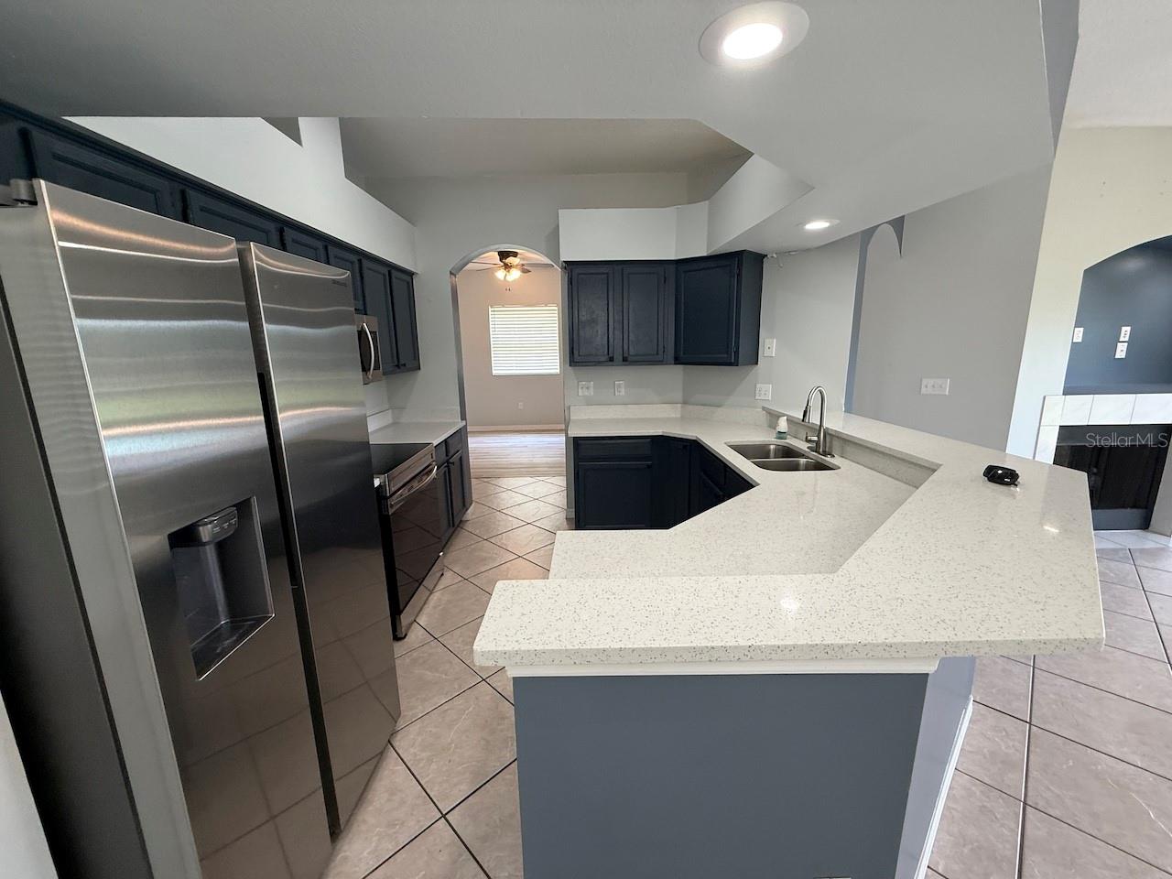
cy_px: 440
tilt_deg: -11.2
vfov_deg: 85.7
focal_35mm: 14
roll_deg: +1.4
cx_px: 586
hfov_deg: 102.1
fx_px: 474
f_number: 2.2
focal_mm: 2.22
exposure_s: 1/120
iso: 200
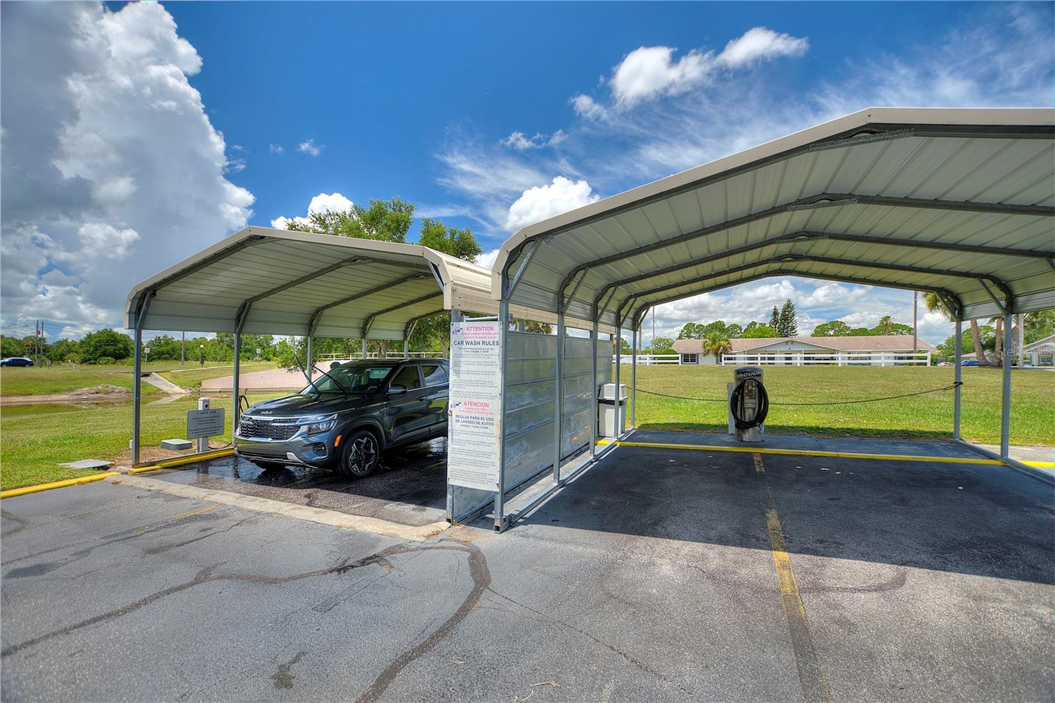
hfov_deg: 100.4
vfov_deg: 77.3
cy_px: 352
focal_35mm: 15
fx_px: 439
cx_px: 528
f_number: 4.5
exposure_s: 1/400
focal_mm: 10
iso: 100
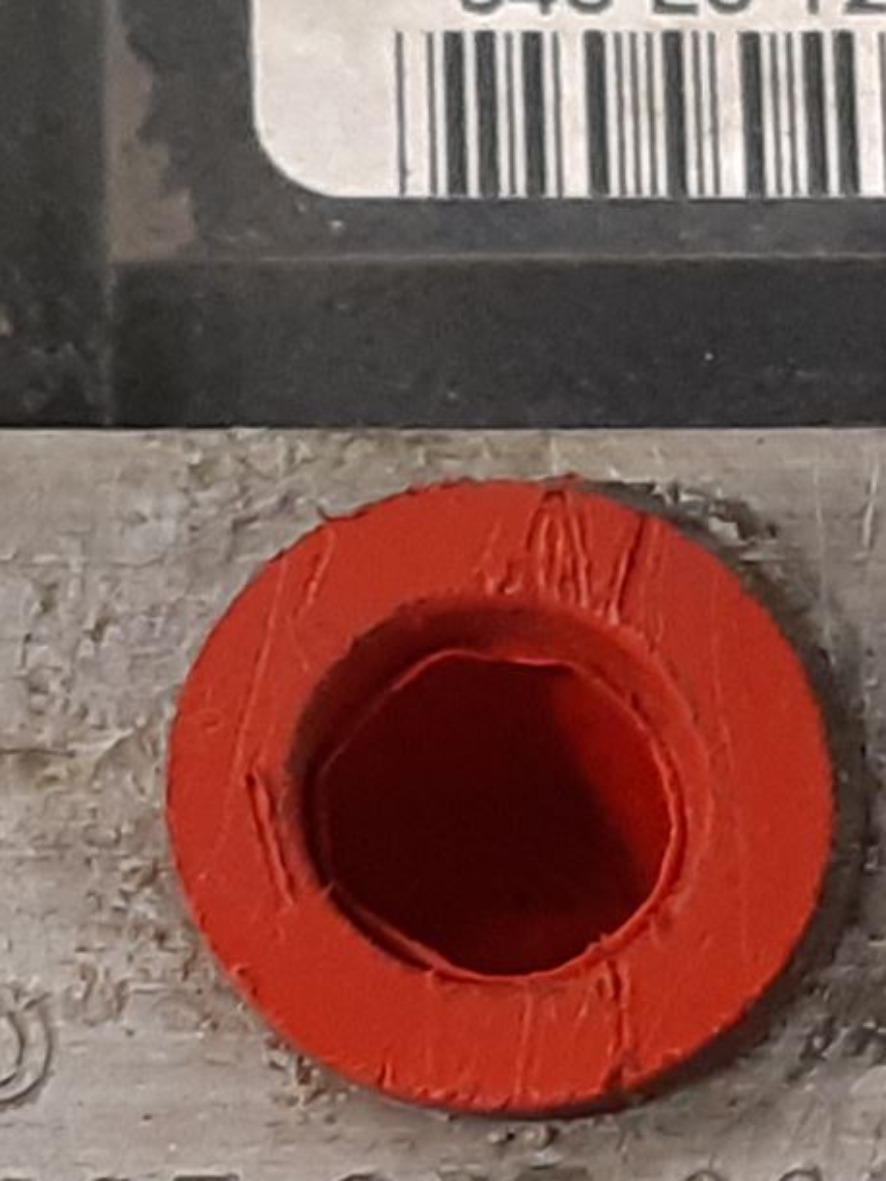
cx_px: 863
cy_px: 1110
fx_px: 2969
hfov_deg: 16.7
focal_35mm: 87
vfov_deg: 21.9
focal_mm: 3.93
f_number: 1.7
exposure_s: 1/50
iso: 200
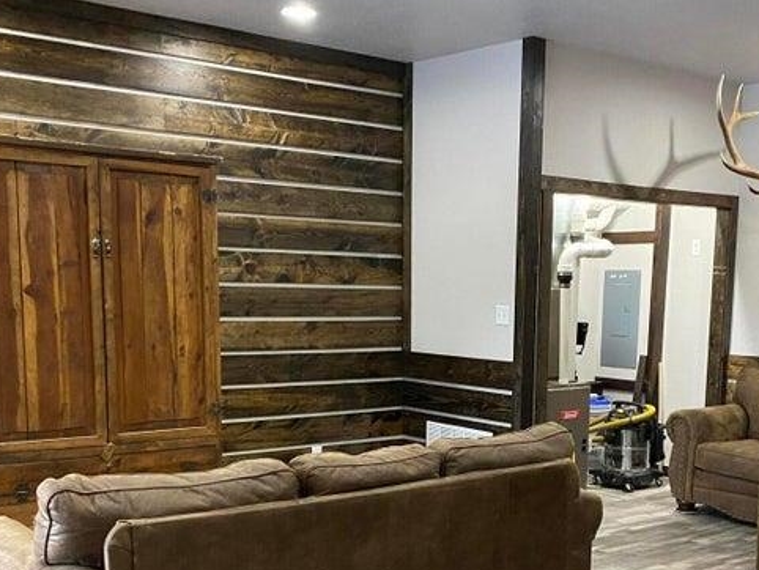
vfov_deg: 30.7
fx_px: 1009
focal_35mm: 46
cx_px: 472
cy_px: 466
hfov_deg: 40.9
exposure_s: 1/40
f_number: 1.8
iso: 640
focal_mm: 4.25
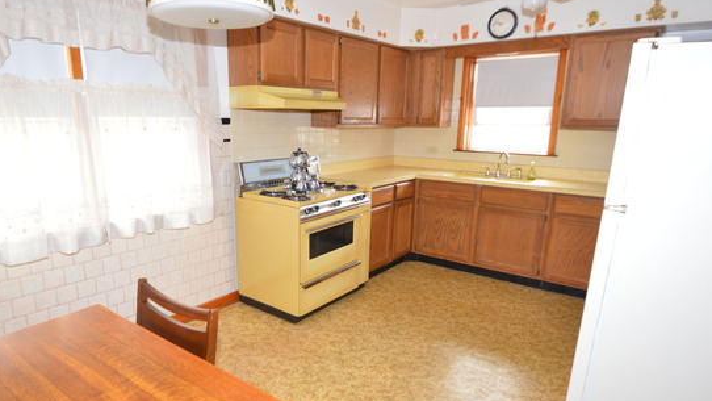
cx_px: 331
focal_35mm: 21
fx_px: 402
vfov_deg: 52.8
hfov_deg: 82.9
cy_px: 225
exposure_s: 1/60
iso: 500
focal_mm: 11.5
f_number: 3.5
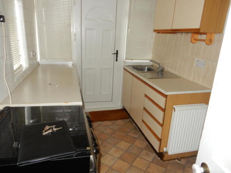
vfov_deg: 54.9
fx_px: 167
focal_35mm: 25
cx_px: 116
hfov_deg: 69.4
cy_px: 86
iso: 220
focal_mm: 4.5
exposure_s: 1/30
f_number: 3.7
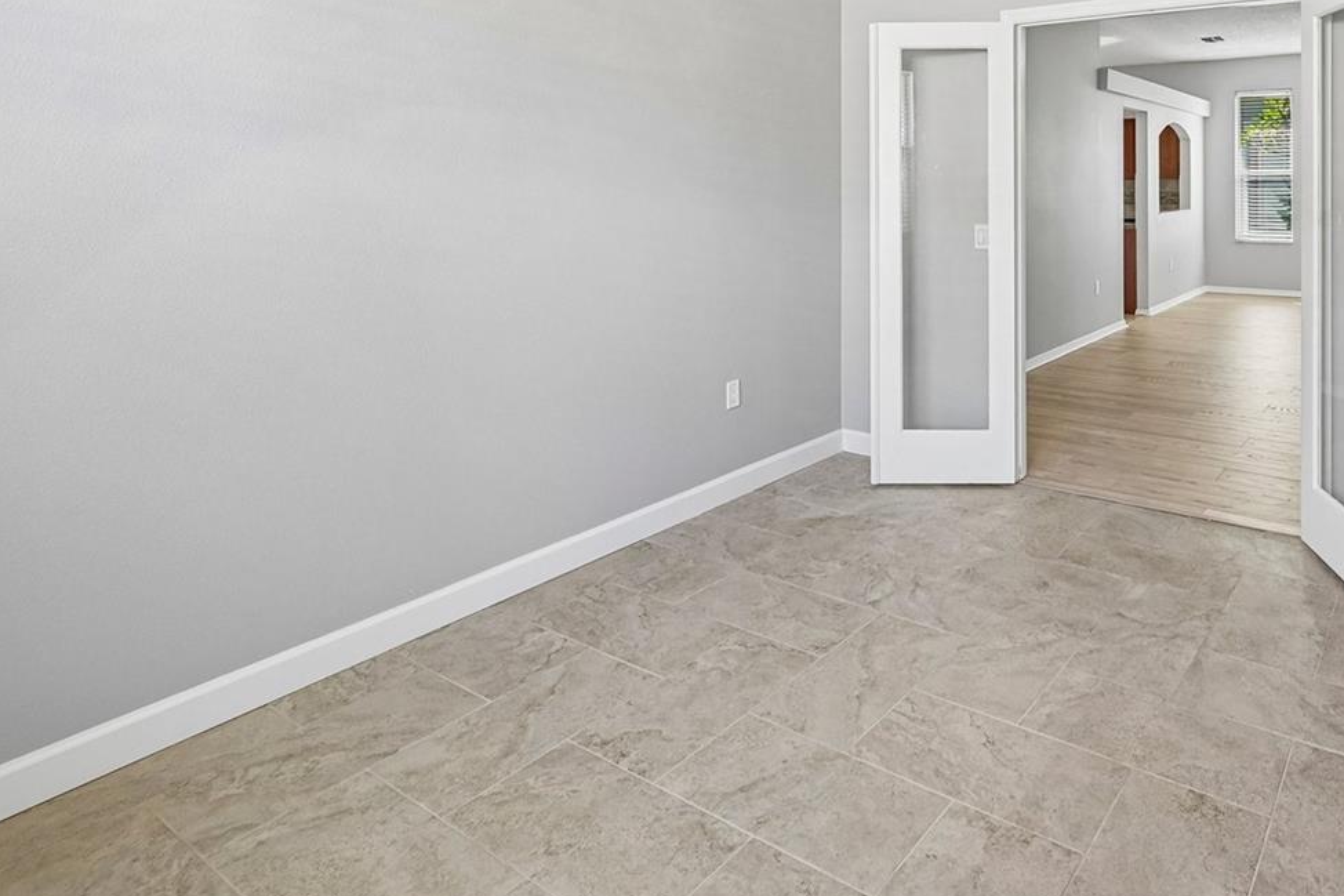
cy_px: 171
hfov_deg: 72.9
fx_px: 858
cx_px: 937
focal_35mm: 23
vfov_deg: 51.4
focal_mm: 14
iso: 400
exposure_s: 1/30
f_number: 8
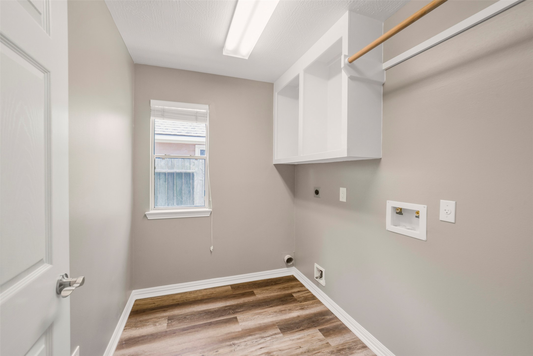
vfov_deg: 81.2
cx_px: 266
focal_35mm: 14
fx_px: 207
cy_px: 178
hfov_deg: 104.2
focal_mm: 14
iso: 500
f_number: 10
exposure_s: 1/20
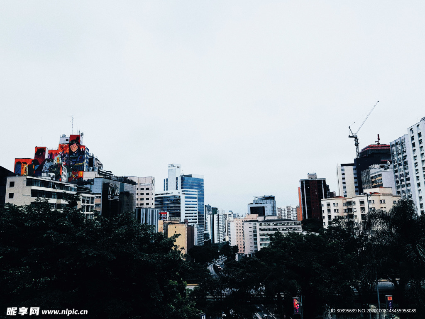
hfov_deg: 67.3
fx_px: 319
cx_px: 212
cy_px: 160
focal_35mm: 26
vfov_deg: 53.1
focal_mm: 4.2
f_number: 1.7
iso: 40
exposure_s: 1/2576
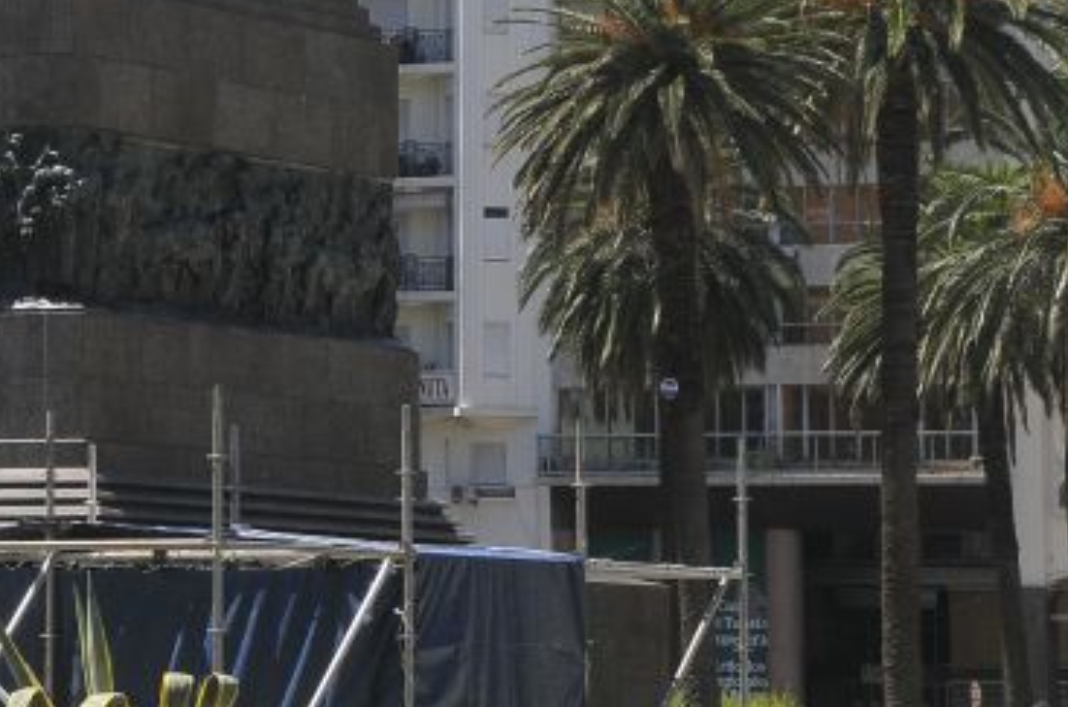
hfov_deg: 8.9
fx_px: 6820
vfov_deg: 5.9
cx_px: -160
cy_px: -116
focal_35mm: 230
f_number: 10
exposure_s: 1/400
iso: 400
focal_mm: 55
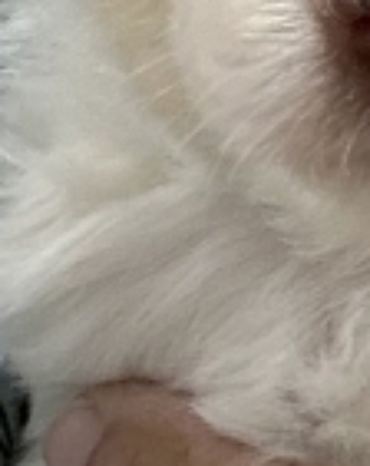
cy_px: 264
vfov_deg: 15.4
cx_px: 403
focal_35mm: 125
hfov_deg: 12.1
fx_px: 1718
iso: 50
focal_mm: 2.69
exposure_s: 1/60
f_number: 1.9
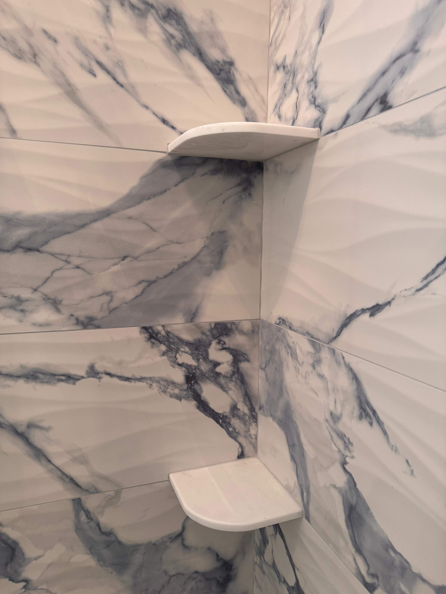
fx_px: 412
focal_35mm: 24
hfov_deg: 56.8
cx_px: 223
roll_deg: +0.5
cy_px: 297
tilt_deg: -7.9
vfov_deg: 71.6
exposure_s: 1/60
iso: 200
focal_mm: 6.76
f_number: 1.78
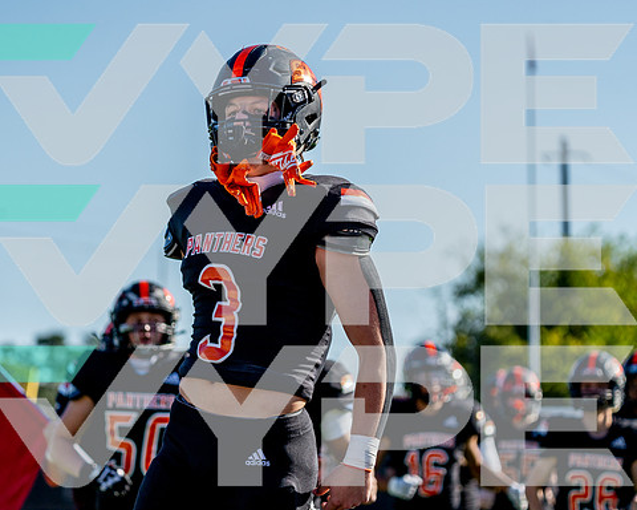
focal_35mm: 238
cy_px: 256
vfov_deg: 6.5
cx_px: 300
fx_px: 4487
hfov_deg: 8.1
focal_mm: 200
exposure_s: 1/2500
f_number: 5.6
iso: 400
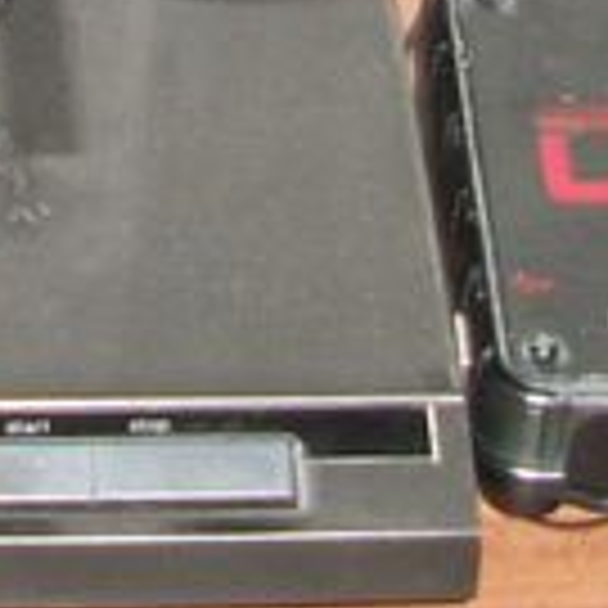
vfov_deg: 7.2
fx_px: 4551
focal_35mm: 229
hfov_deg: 7.5
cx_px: -329
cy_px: -793
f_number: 3.1
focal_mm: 6.3
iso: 160
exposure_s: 1/30
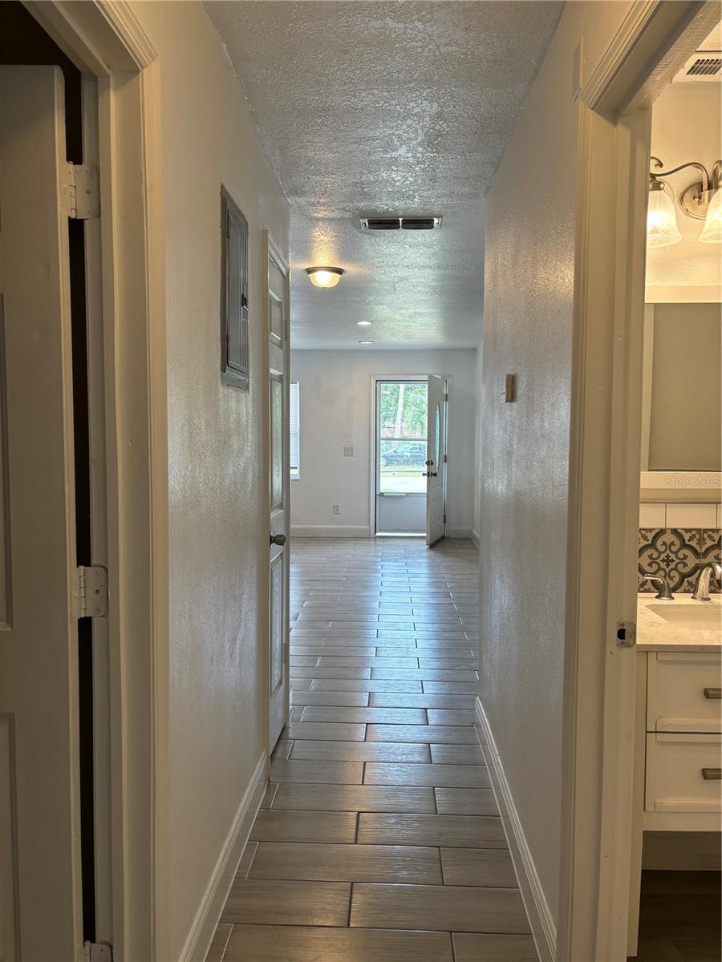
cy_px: 481
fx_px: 723
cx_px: 361
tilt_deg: -3.3
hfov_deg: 53.1
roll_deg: -1.5
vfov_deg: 67.3
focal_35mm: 26
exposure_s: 1/120
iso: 64
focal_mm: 5.96
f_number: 1.6
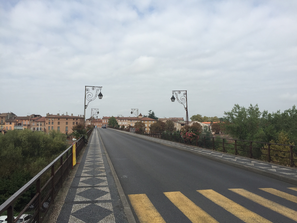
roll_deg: -0.9
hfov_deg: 61.7
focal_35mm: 29
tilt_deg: +3.4
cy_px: 112
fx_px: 249
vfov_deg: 48.2
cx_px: 148
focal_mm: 4.15
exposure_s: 1/2198
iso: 32
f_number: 2.2
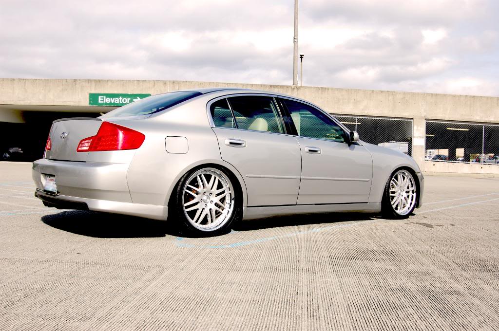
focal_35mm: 39
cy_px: 166
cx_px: 250
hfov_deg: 49.6
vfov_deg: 34.1
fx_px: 540
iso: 200
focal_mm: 26
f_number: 10
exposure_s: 1/400
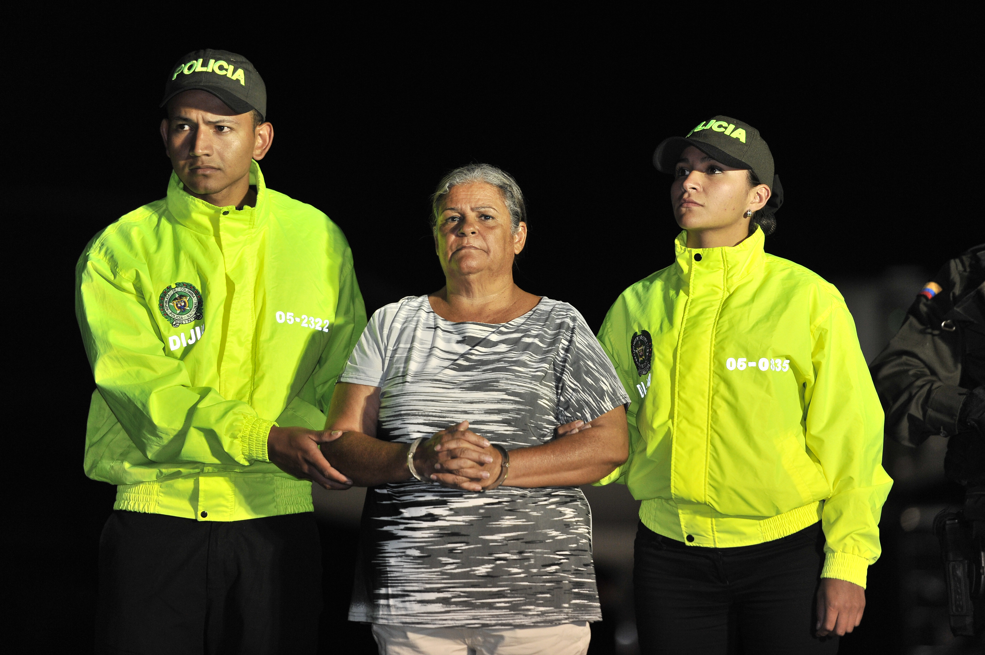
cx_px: 492
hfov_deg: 10.3
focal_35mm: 200
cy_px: 328
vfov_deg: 6.9
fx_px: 5469
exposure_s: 1/250
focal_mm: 200
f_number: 2.8
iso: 1250
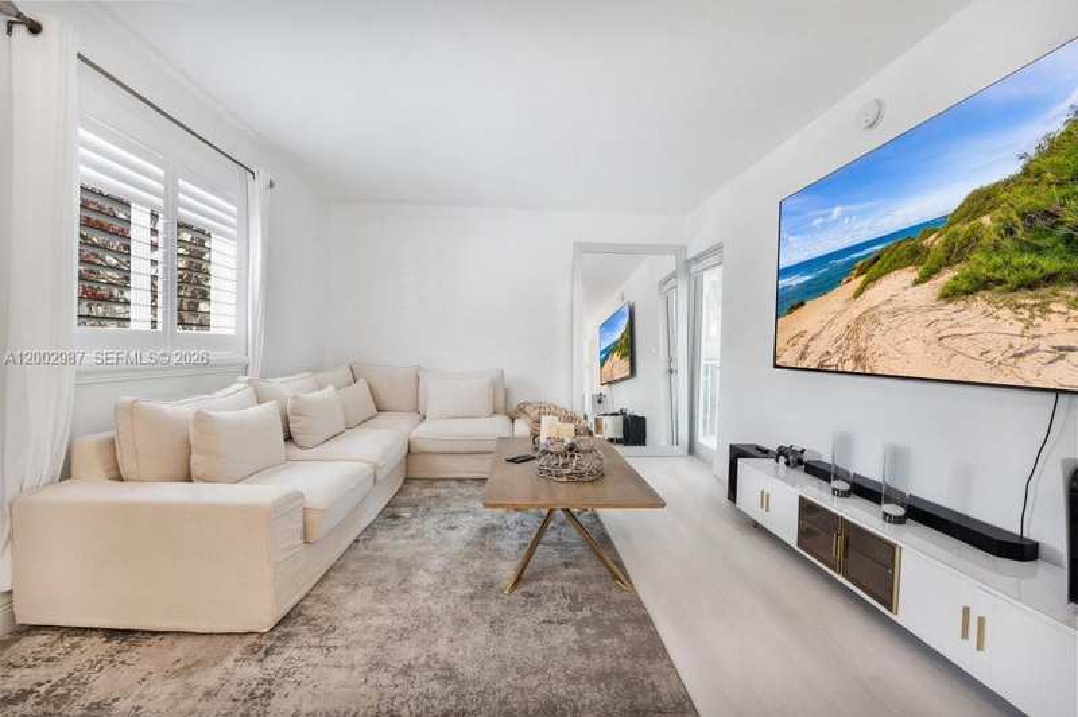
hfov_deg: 104.3
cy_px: 358
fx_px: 419
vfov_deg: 81.1
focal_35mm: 14
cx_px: 539
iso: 4000
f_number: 8
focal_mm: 14
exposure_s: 1/30
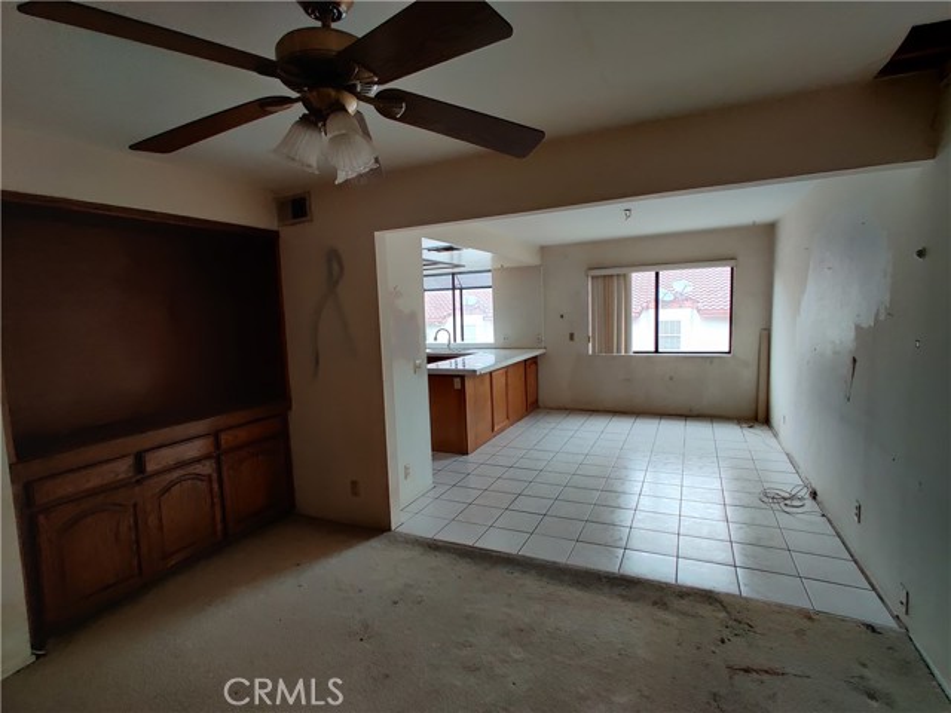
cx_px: 476
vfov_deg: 89.9
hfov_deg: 106.2
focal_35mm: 13
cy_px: 356
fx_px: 357
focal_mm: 2.25
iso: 320
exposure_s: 1/50
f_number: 2.2
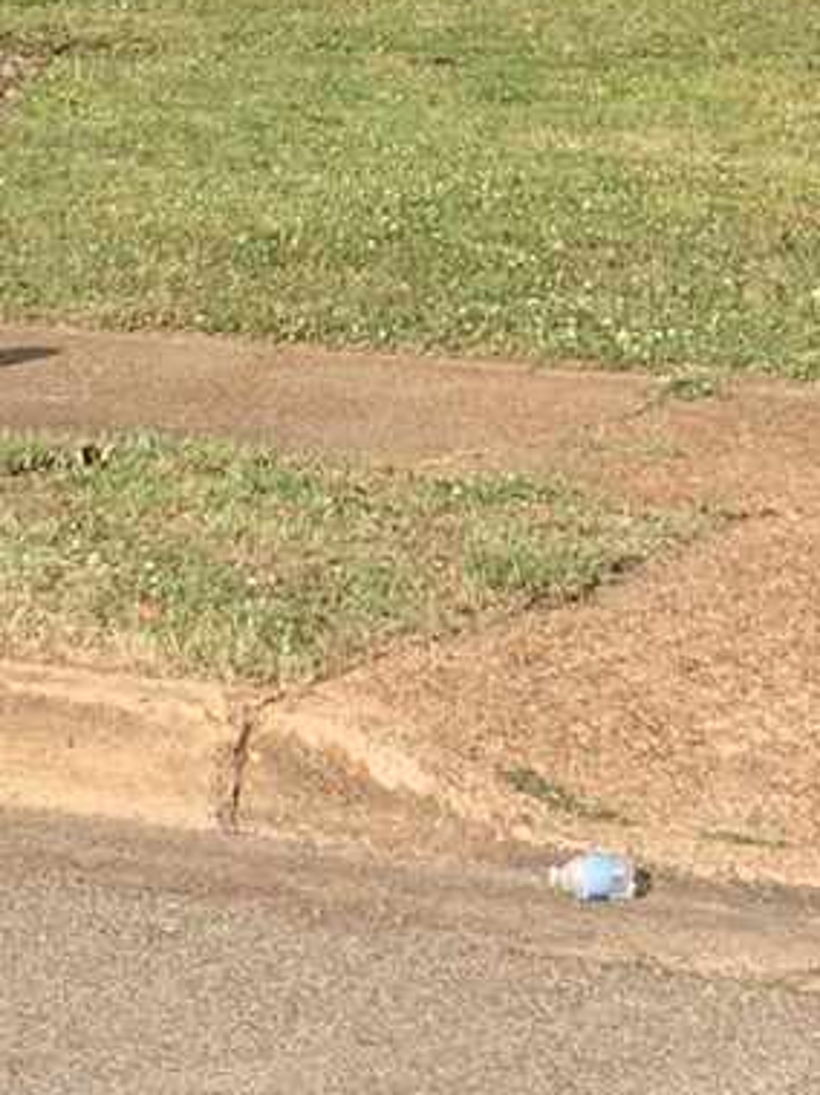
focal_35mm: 158
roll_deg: +0.7
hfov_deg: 9.3
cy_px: -269
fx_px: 4993
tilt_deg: +0.5
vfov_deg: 12.2
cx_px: 832
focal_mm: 4.25
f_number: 1.8
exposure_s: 1/802
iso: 25
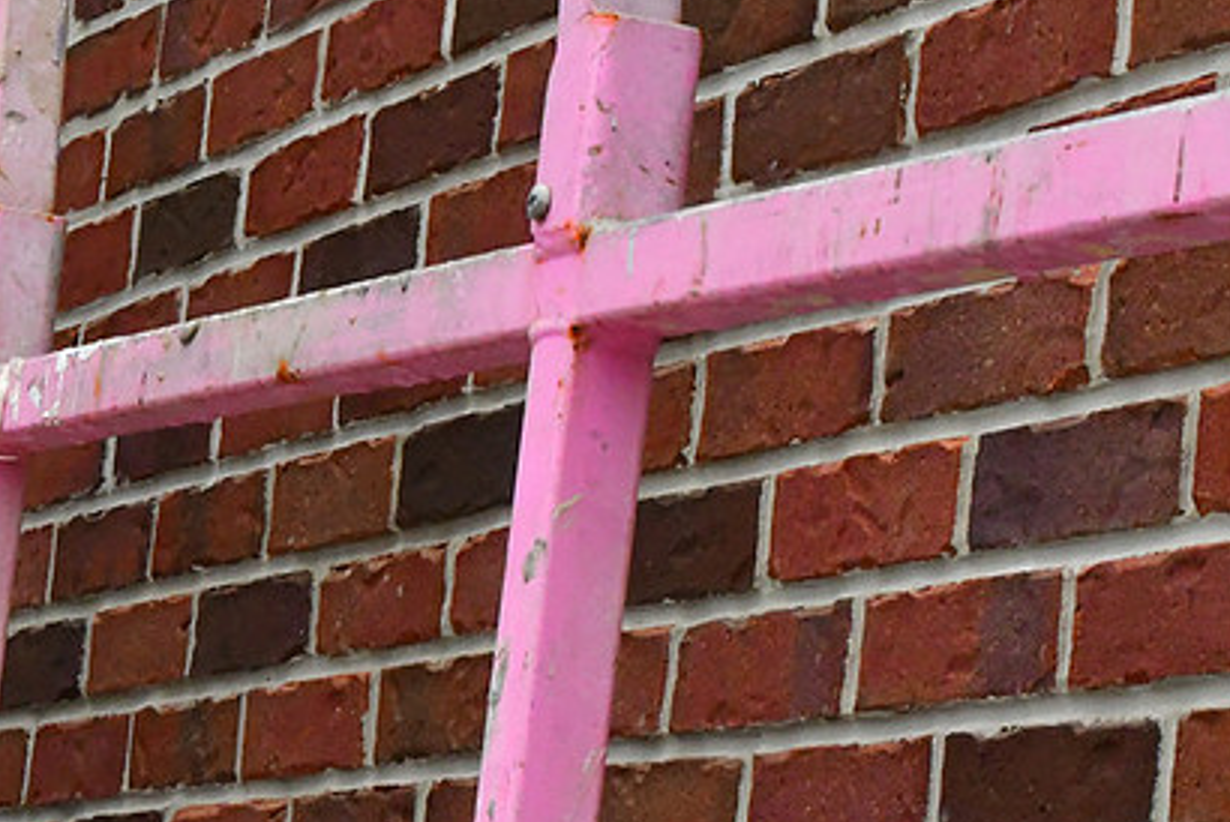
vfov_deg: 8.1
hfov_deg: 11.8
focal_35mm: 169
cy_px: 477
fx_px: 5778
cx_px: -345
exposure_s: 1/60
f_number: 16
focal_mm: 42
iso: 2500
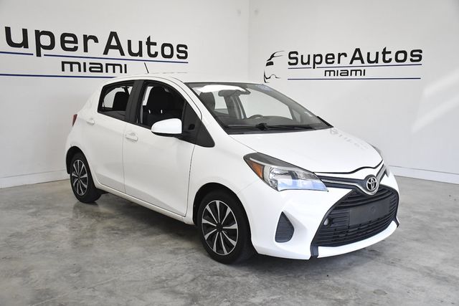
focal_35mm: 36
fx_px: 459
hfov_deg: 53.1
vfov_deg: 36.9
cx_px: 230
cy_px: 153
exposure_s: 1/3200
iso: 2500
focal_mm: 24
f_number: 3.8
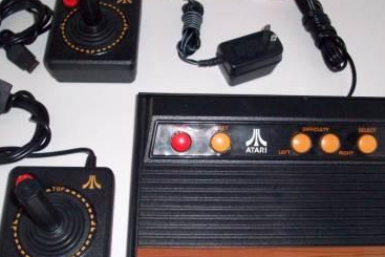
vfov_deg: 28.7
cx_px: 197
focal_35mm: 47
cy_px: 129
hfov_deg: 41.9
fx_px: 503
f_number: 2.8
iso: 400
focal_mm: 6.2
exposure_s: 1/128
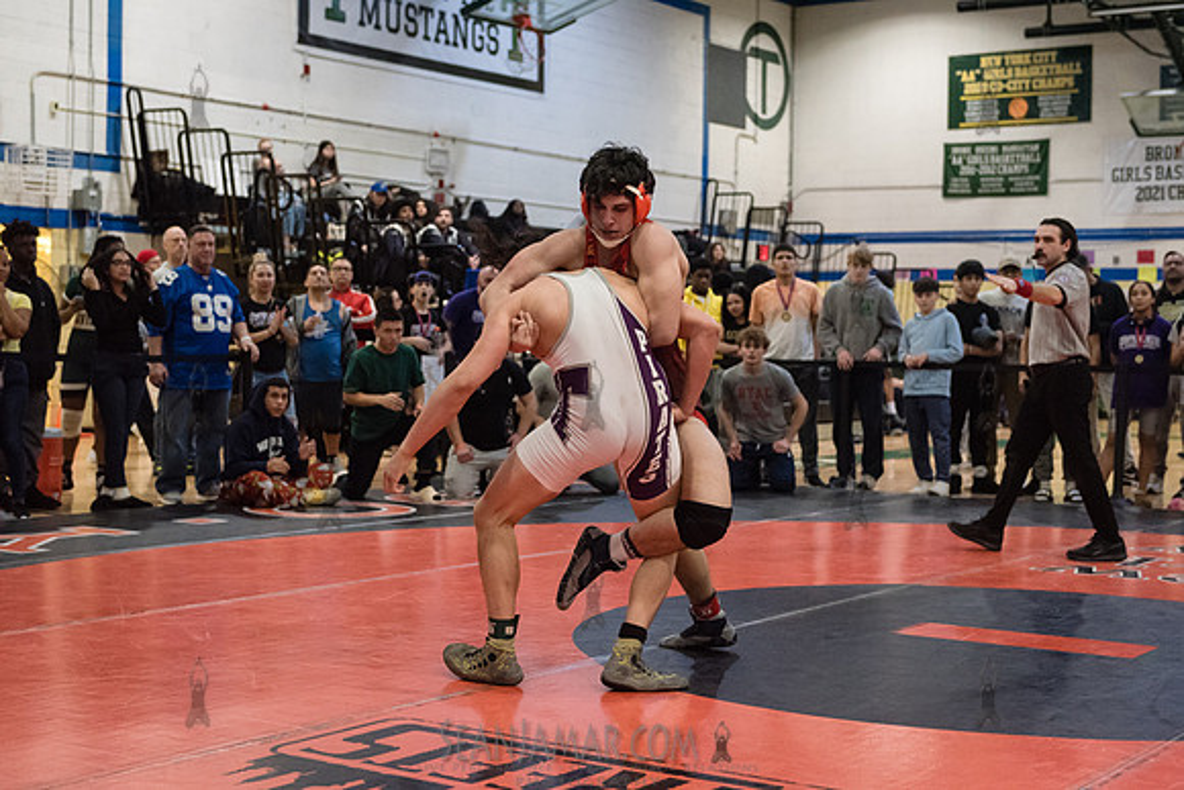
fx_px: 1809
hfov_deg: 36.2
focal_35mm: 55
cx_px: 592
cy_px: 395
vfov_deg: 24.6
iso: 8000
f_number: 3.2
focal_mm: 55
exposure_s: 1/500
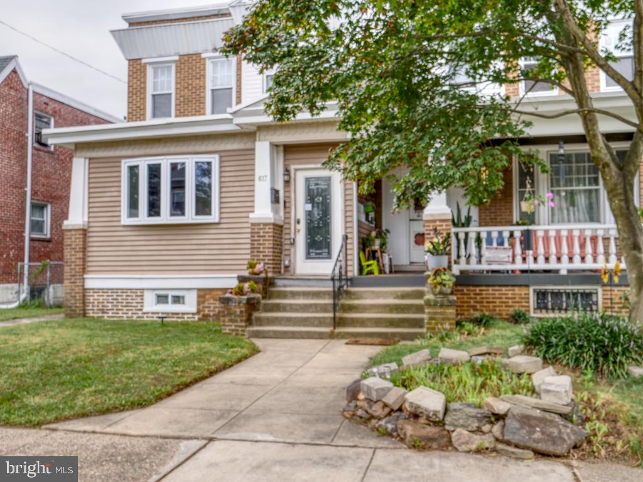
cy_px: 241
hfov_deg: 56.8
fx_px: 594
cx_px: 322
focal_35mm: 32
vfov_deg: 44.1
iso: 400
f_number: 4
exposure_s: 1/400
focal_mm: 16
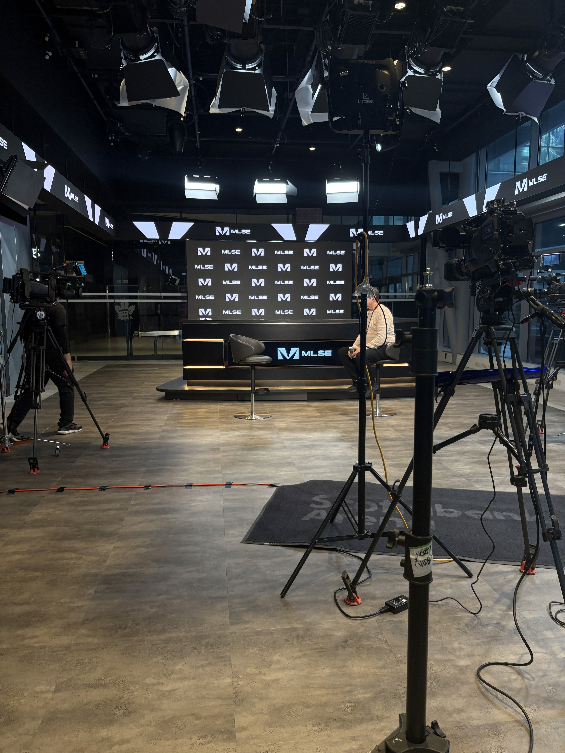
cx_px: 282
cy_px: 376
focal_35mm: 26
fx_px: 566
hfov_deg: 53.1
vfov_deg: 67.3
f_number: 1.6
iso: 80
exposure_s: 1/120
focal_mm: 5.96
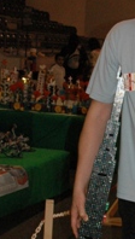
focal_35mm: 152
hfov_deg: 8.0
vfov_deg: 14.1
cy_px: 147
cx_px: 130
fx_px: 963
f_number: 5.6
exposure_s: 1/250
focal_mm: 24
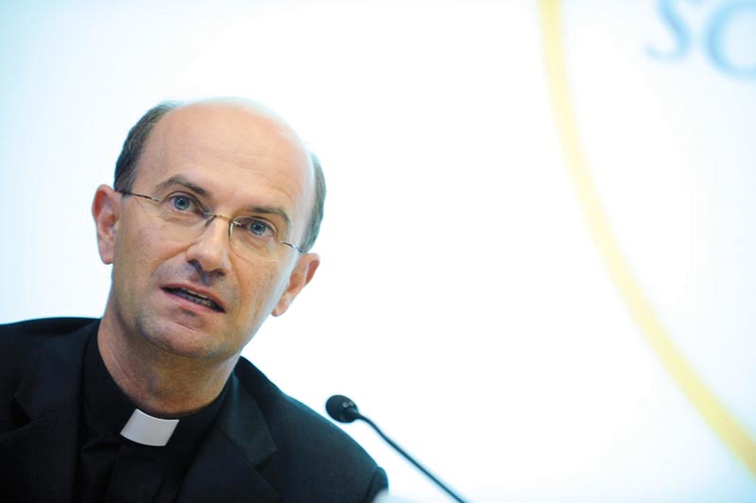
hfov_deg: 10.3
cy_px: 252
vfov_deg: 6.9
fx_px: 4196
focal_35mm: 200
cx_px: 378
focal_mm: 200
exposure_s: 1/80
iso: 1600
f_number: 3.2
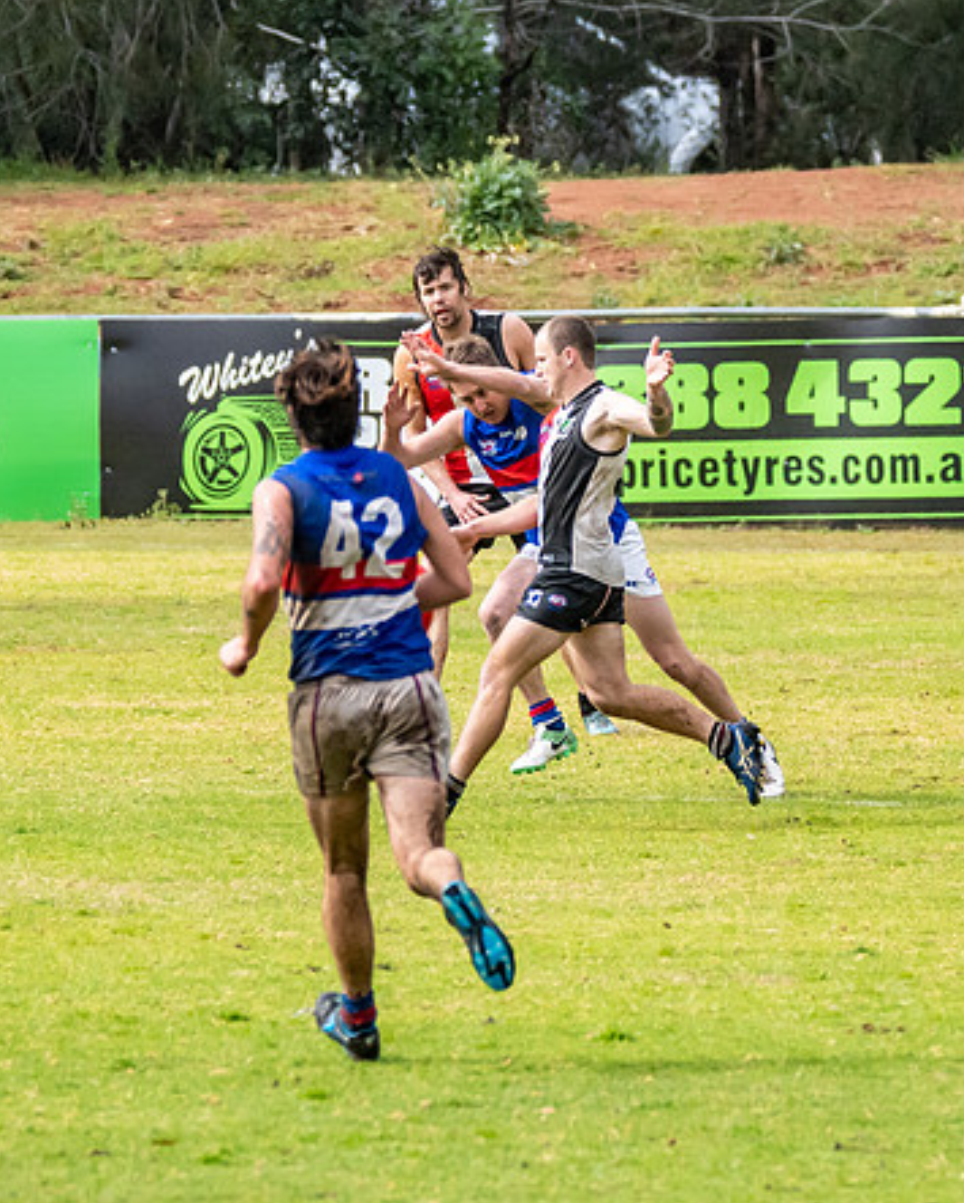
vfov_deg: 2.5
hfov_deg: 2.0
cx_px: 478
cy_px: 584
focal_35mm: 786
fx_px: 28003
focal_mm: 300
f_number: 7.1
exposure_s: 1/5000
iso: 1250
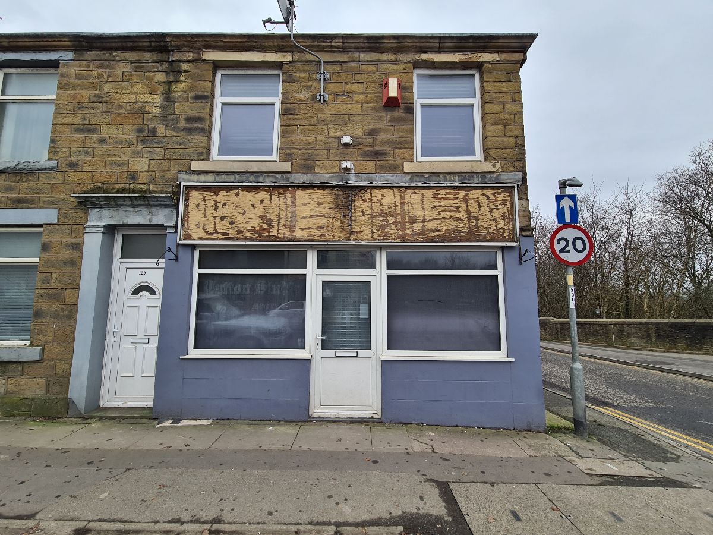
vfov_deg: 89.9
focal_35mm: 13
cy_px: 268
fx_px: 268
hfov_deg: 106.2
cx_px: 356
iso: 64
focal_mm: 2.22
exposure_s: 1/432
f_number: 2.2
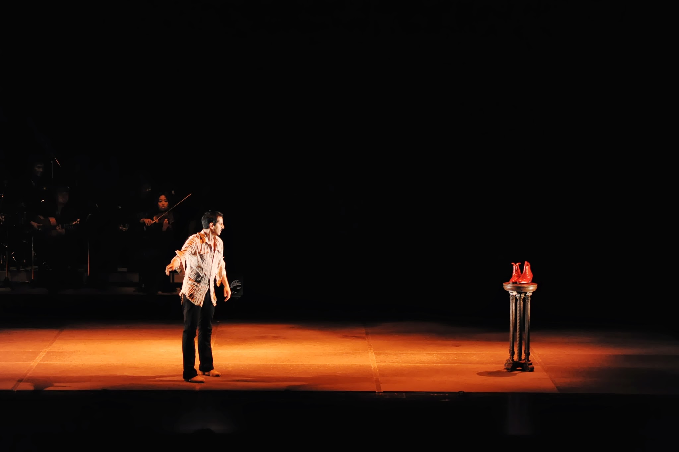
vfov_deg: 11.4
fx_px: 2262
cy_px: 226
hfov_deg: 17.1
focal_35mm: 120
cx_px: 340
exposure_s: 1/160
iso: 3200
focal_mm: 120
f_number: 2.8
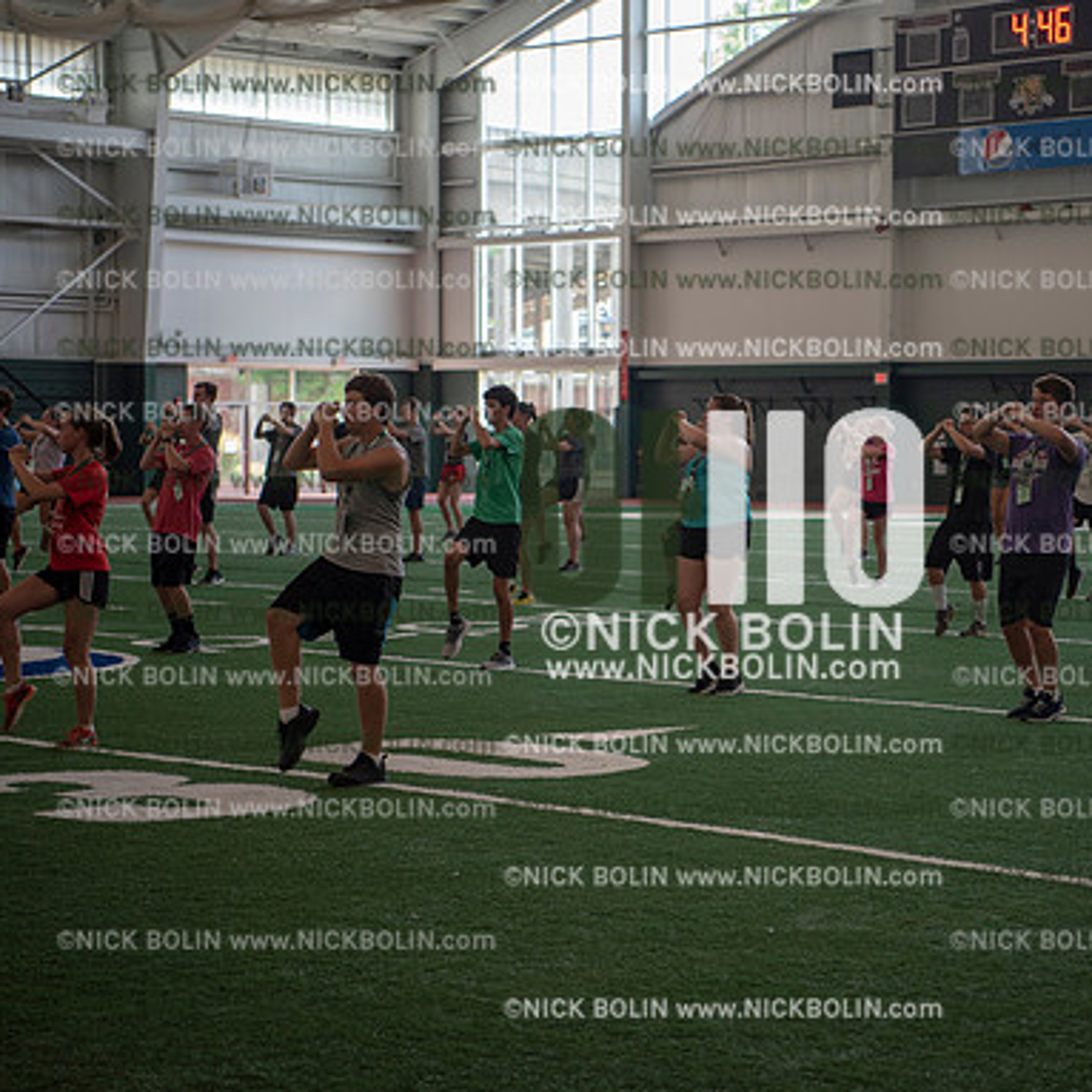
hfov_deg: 19.2
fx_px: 3212
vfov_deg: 19.3
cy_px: 546
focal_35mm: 90
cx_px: 721
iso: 640
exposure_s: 1/320
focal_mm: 70
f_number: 2.8
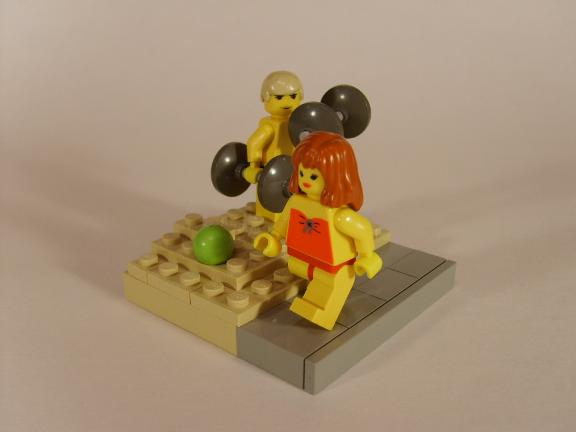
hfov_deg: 51.4
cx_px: 294
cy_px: 219
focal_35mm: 36
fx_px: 599
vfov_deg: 39.7
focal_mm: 5.8
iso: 50
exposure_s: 1/30
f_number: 2.8
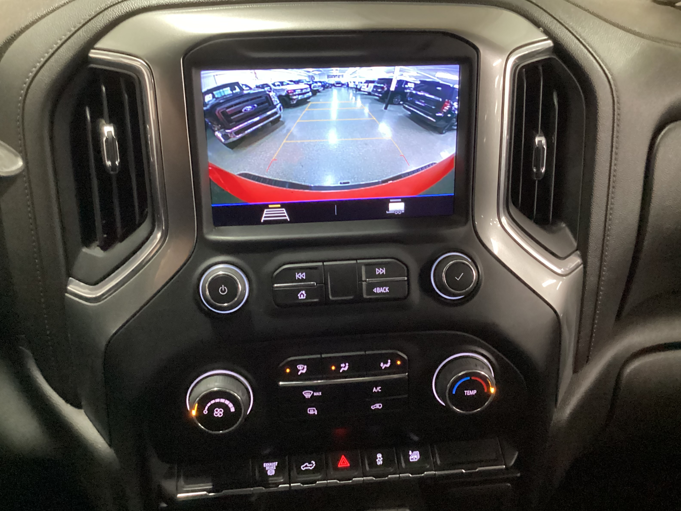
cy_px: 262
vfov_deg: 44.2
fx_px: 630
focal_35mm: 32
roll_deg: -1.1
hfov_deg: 56.8
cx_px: 330
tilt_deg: -26.9
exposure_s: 1/25
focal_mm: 3.3
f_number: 2.4
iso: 800
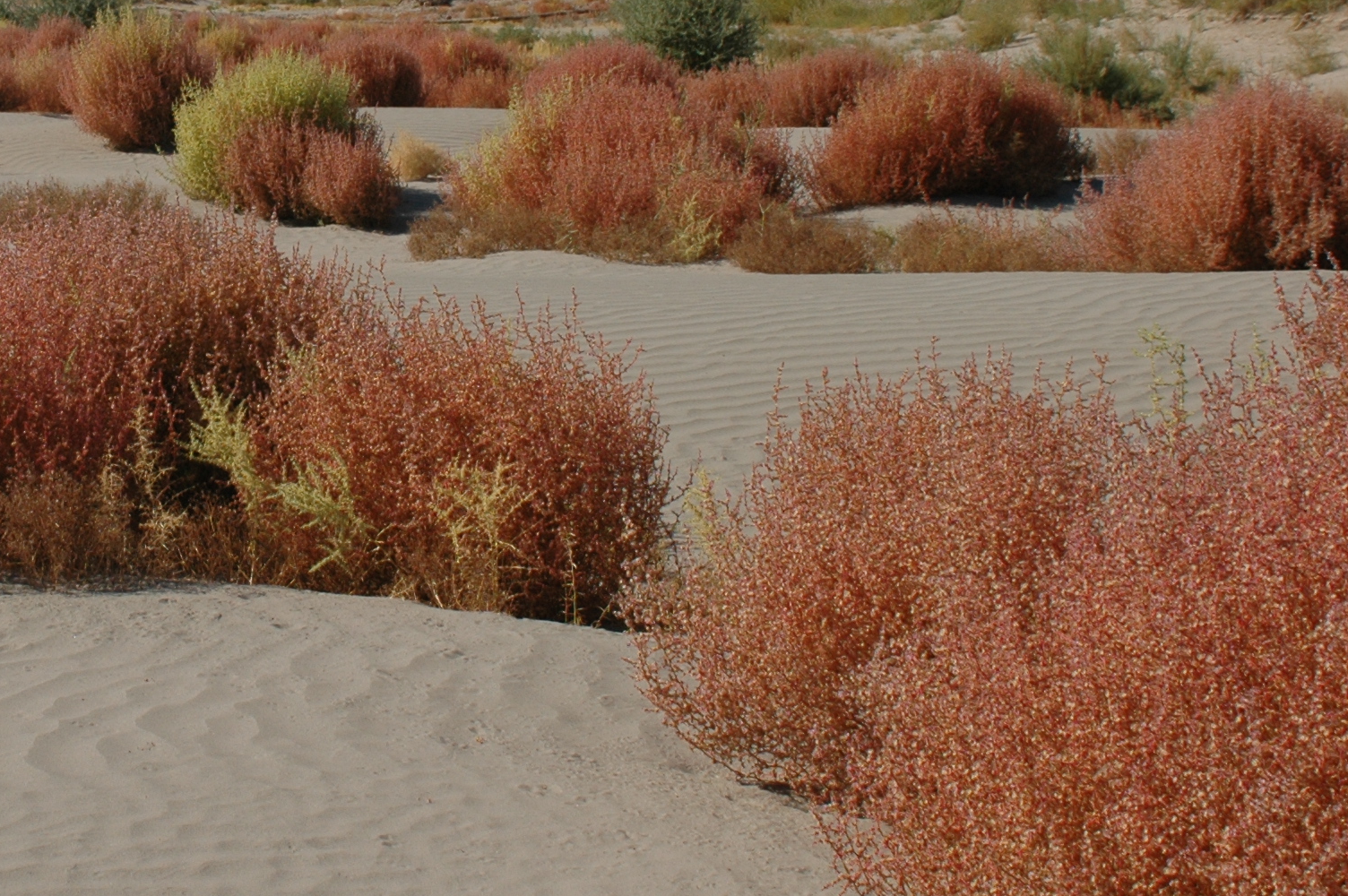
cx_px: 253
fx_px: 3479
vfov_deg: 14.6
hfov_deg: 21.6
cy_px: 146
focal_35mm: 93
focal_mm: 31
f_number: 8
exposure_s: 1/250
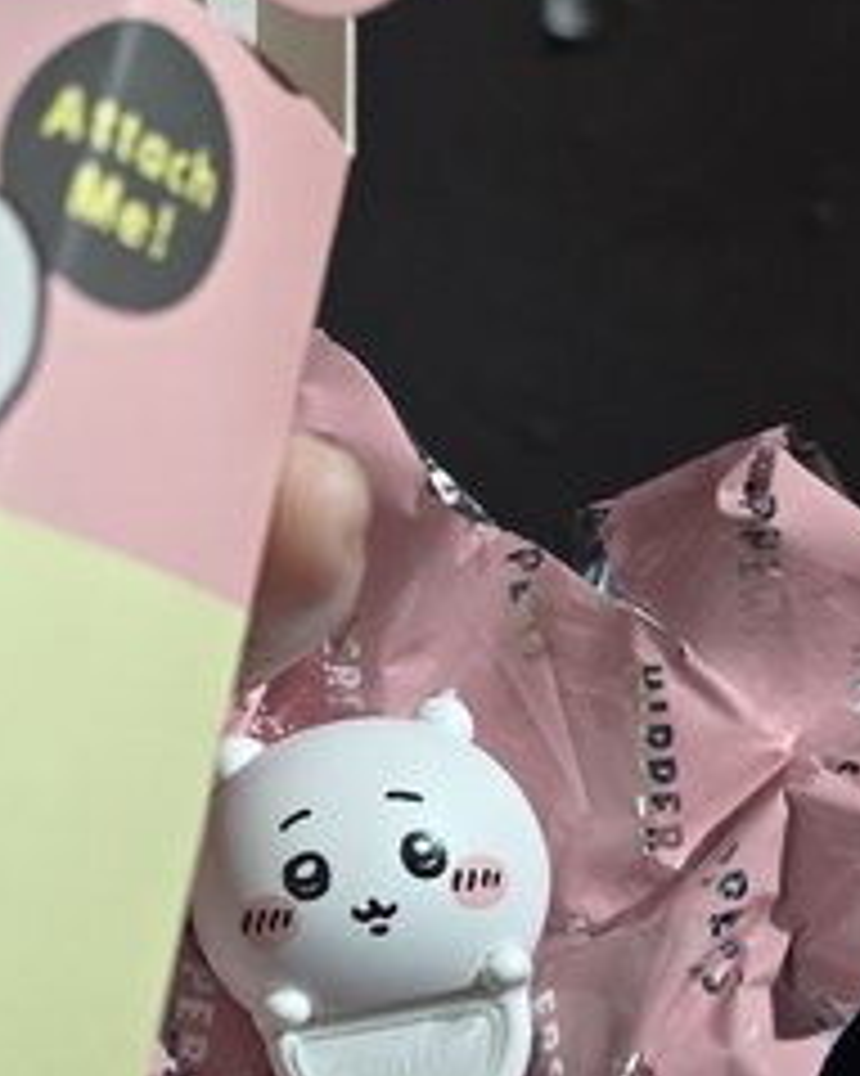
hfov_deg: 29.5
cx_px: 162
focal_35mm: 50
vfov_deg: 37.2
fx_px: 1592
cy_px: 412
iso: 250
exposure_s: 1/120
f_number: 1.7
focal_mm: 6.3
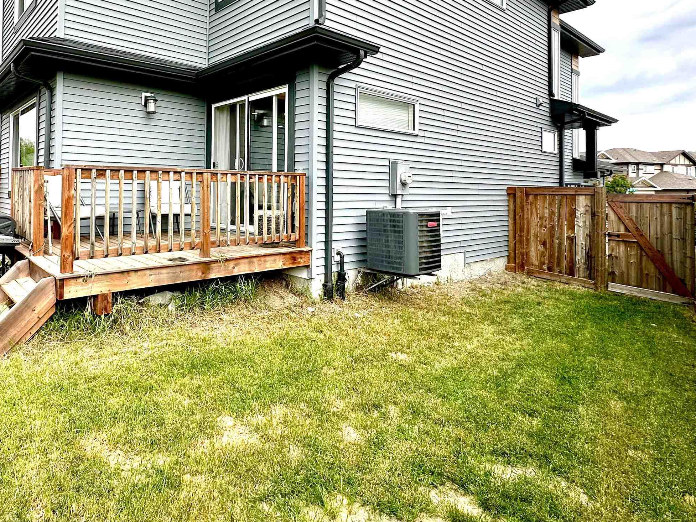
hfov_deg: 74.2
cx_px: 236
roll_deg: -1.5
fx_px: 442
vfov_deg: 59.9
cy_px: 182
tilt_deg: +2.0
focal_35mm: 22
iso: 40
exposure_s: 1/602
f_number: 2.2
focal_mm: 2.22
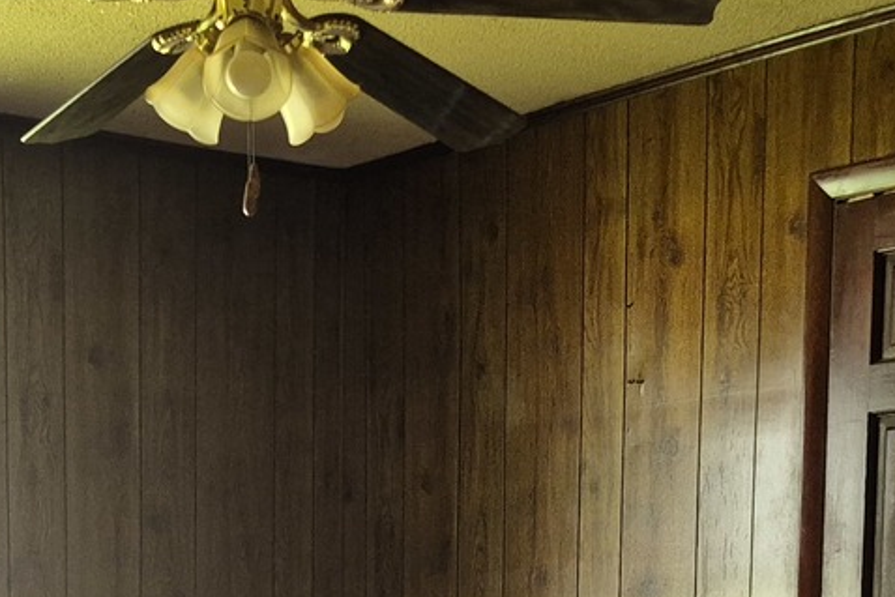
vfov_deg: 17.4
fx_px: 1790
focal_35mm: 72
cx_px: 335
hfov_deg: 28.0
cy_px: 850
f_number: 1.8
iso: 640
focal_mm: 5.4
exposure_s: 1/120
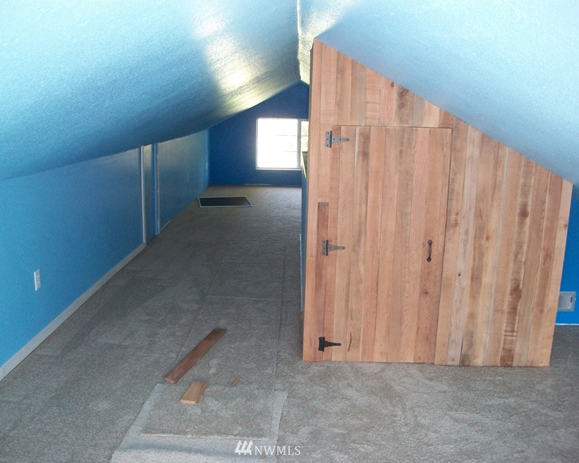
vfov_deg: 43.4
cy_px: 235
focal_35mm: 34
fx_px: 583
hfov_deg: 52.8
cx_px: 269
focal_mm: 5.7
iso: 160
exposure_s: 1/30
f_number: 2.9
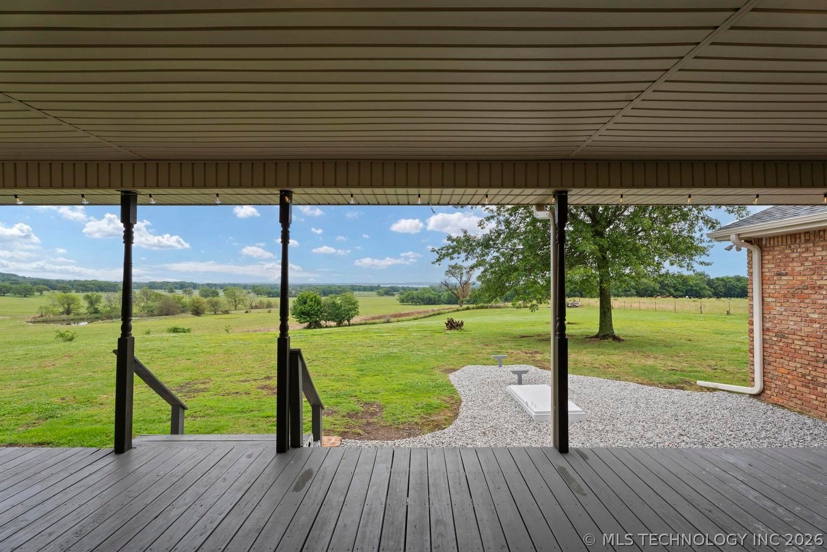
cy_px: 276
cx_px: 414
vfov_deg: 73.8
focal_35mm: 16
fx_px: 368
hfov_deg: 96.7
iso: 200
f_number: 9
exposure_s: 1/400
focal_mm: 16
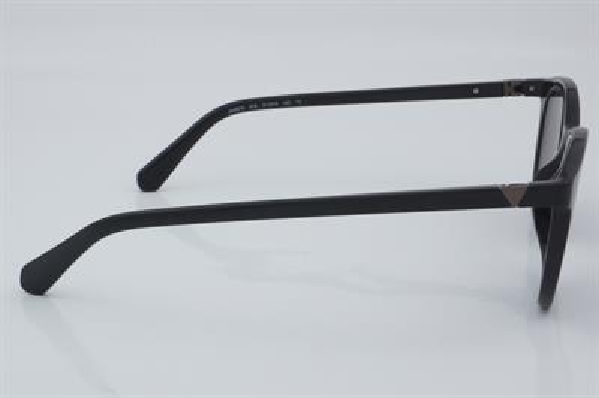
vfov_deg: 18.2
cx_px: 300
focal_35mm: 75
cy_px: 199
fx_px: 1247
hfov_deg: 27.0
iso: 100
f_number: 32
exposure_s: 1/4
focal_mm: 50
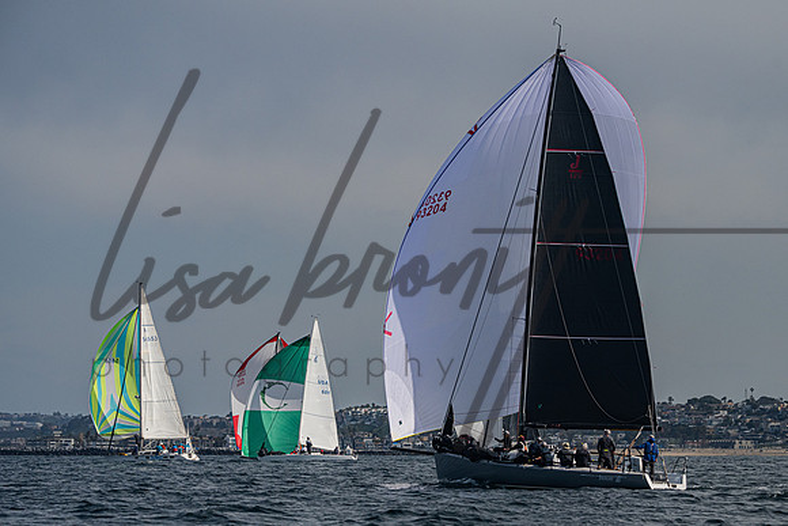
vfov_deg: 7.2
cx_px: 431
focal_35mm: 190
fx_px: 4171
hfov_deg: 10.8
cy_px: 308
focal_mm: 155
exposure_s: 1/6400
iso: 320
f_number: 6.3
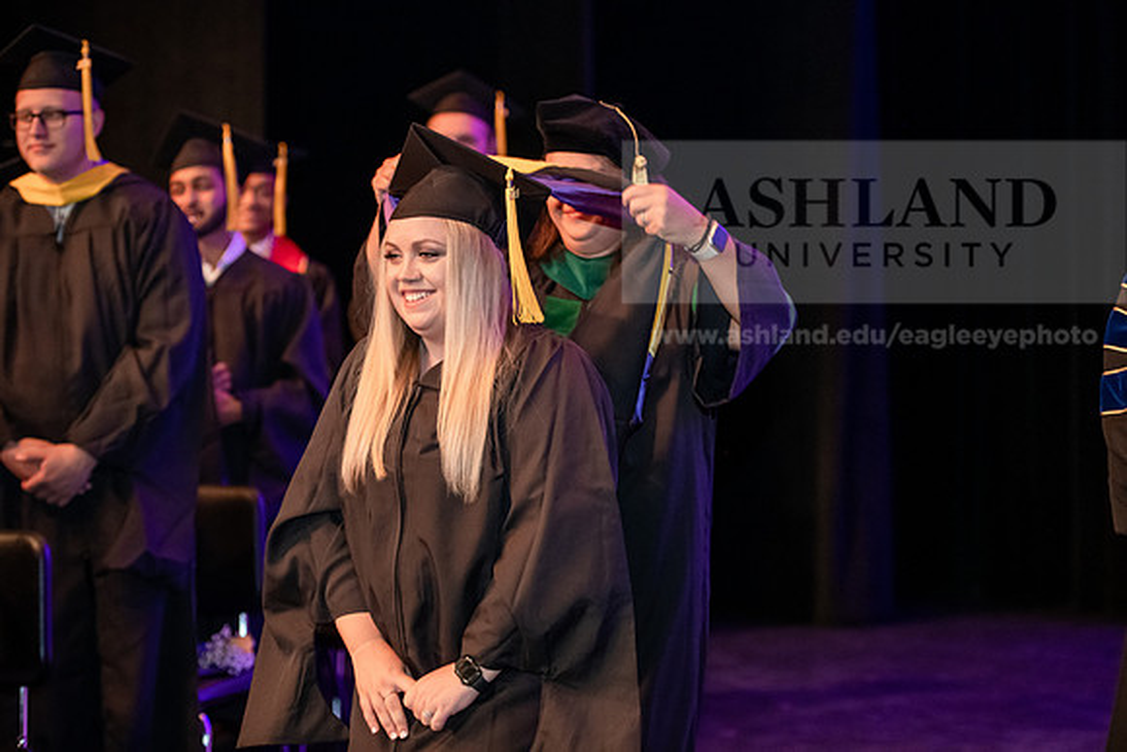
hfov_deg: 22.1
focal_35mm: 92
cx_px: 564
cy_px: 376
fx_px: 2881
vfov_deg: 14.9
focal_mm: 92
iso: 3200
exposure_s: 1/200
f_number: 3.2
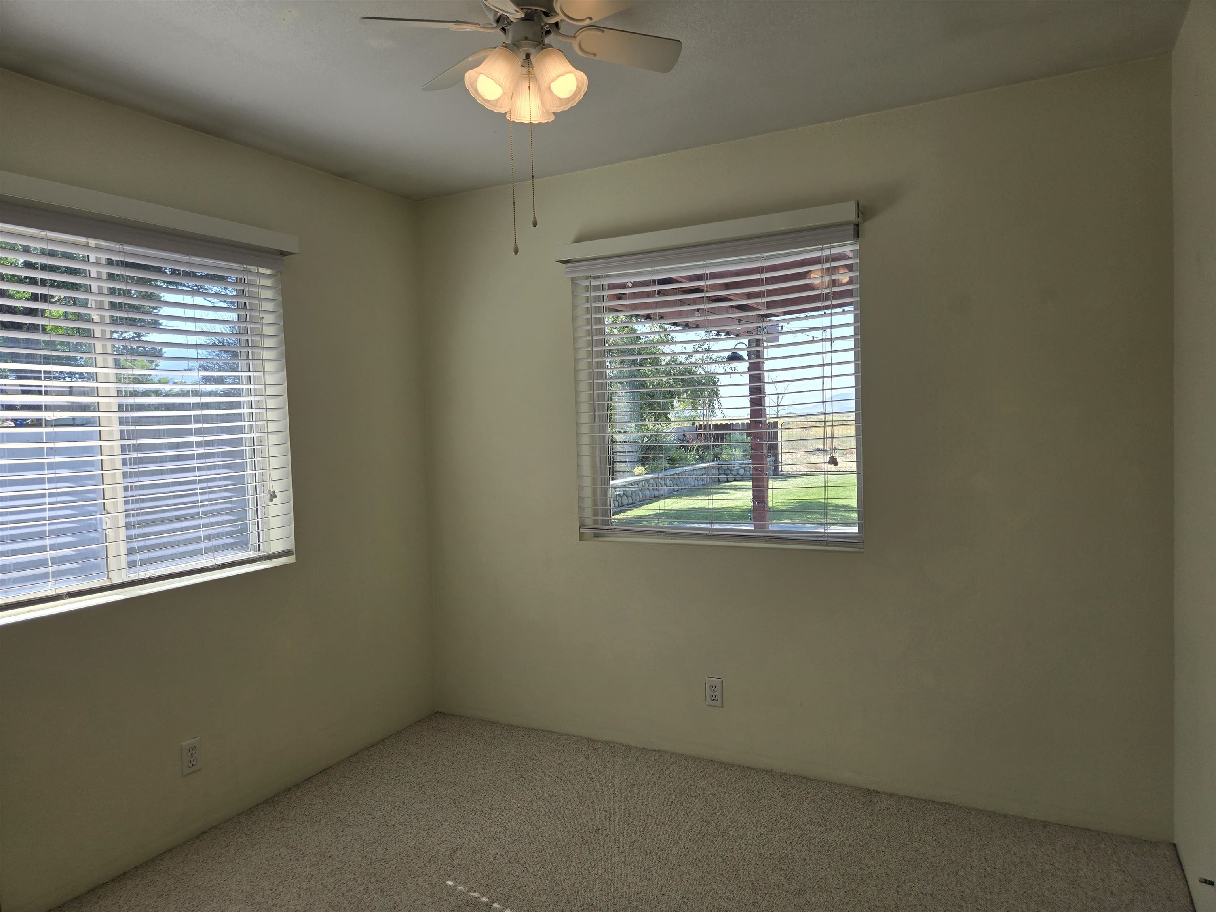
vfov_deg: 58.9
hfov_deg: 73.9
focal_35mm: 23
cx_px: 608
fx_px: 808
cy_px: 456
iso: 25
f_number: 1.8
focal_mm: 5.4
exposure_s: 1/410
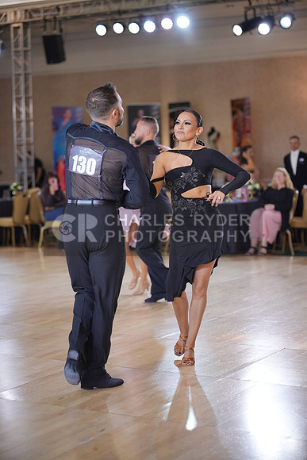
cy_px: 230
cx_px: 154
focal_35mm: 70
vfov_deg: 28.8
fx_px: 895
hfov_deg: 19.5
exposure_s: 1/500
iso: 800
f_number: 2
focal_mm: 70
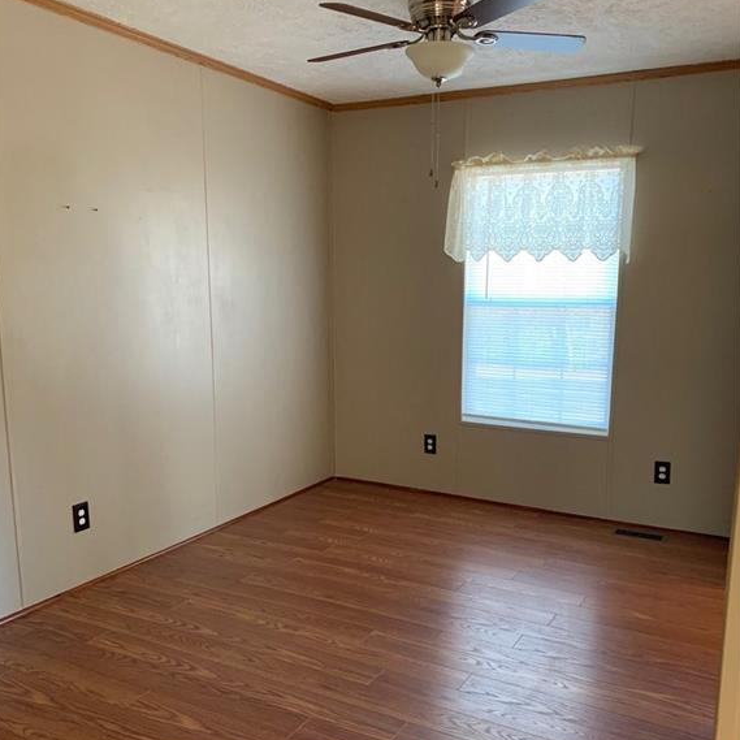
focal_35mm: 31
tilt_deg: -9.8
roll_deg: -0.2
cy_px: 421
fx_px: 750
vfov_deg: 52.4
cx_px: 368
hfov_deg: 52.5
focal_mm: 4.25
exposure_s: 1/60
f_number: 1.8
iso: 400
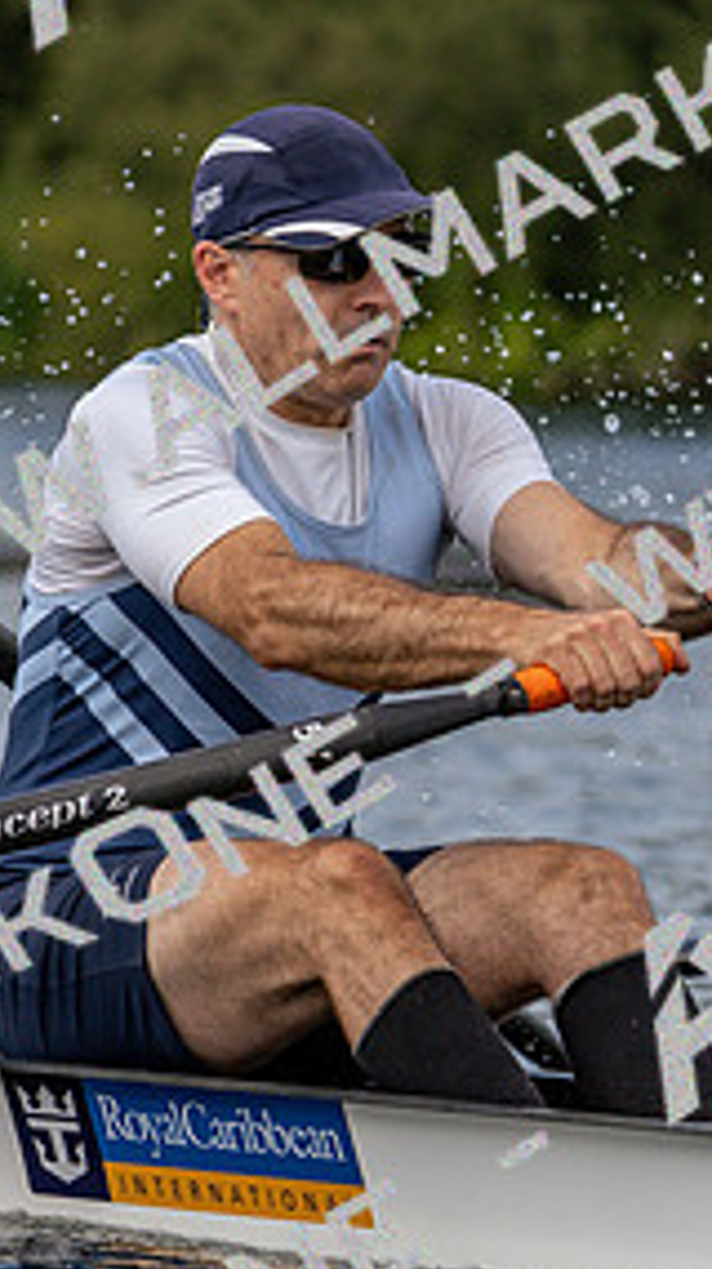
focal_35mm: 426
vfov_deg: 5.1
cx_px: 263
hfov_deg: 2.8
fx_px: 14319
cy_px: 701
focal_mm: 200
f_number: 5.6
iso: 320
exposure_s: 1/1600
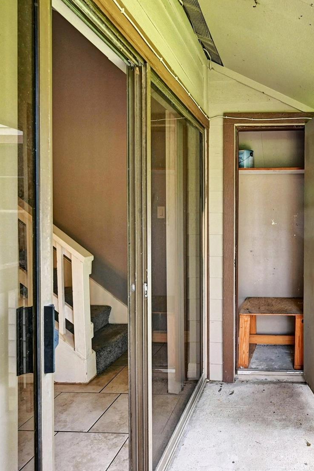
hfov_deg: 46.1
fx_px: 340
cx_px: 266
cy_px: 221
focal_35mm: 26
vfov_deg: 69.3
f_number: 8
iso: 400
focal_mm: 14
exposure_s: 1/60
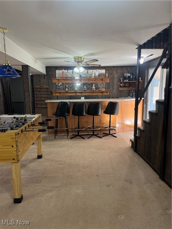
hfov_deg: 56.8
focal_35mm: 24
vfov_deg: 71.6
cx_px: 86
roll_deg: +1.6
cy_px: 114
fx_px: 159
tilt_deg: -9.0
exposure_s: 1/60
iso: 200
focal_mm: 6.76
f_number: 1.78
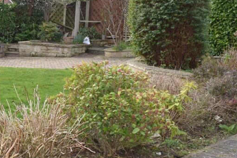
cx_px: 12
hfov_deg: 28.9
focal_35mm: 66
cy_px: 48
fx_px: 435
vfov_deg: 20.5
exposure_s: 1/160
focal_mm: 22
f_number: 14
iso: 800
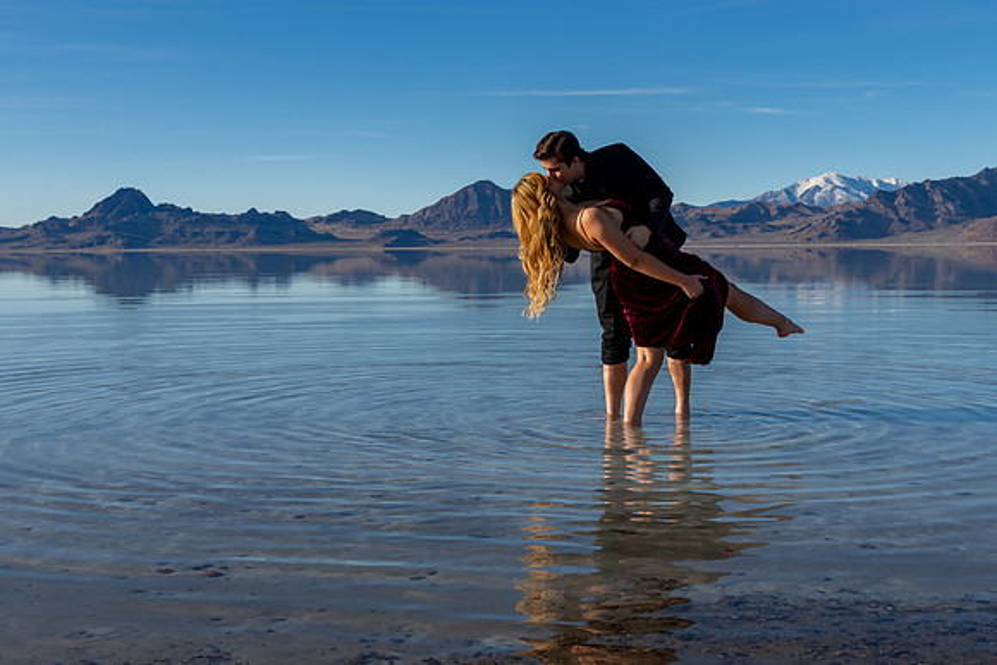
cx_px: 507
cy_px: 287
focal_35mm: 46
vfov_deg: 29.3
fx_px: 1271
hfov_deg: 42.8
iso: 200
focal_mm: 40
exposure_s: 1/500
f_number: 8
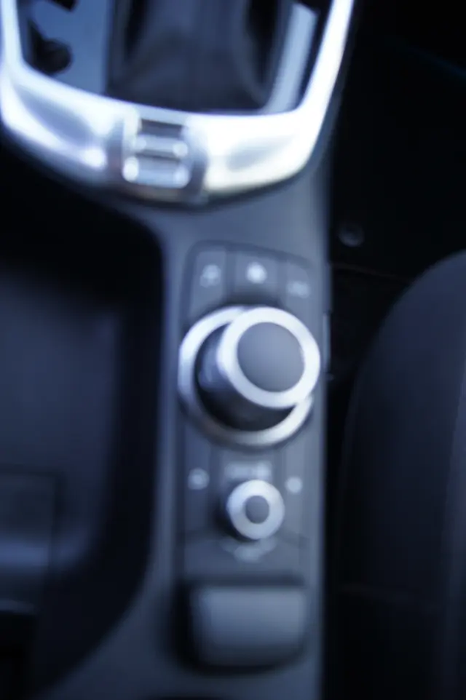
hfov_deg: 47.9
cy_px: 350
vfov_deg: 67.4
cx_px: 233
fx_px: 525
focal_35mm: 27
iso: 125
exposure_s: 1/30
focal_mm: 18
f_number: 3.5
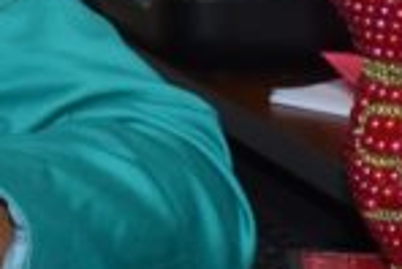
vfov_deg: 3.7
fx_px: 4169
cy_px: -215
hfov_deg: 5.4
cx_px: -500
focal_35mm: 373
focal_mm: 48
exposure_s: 1/125
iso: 400
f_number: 4.5
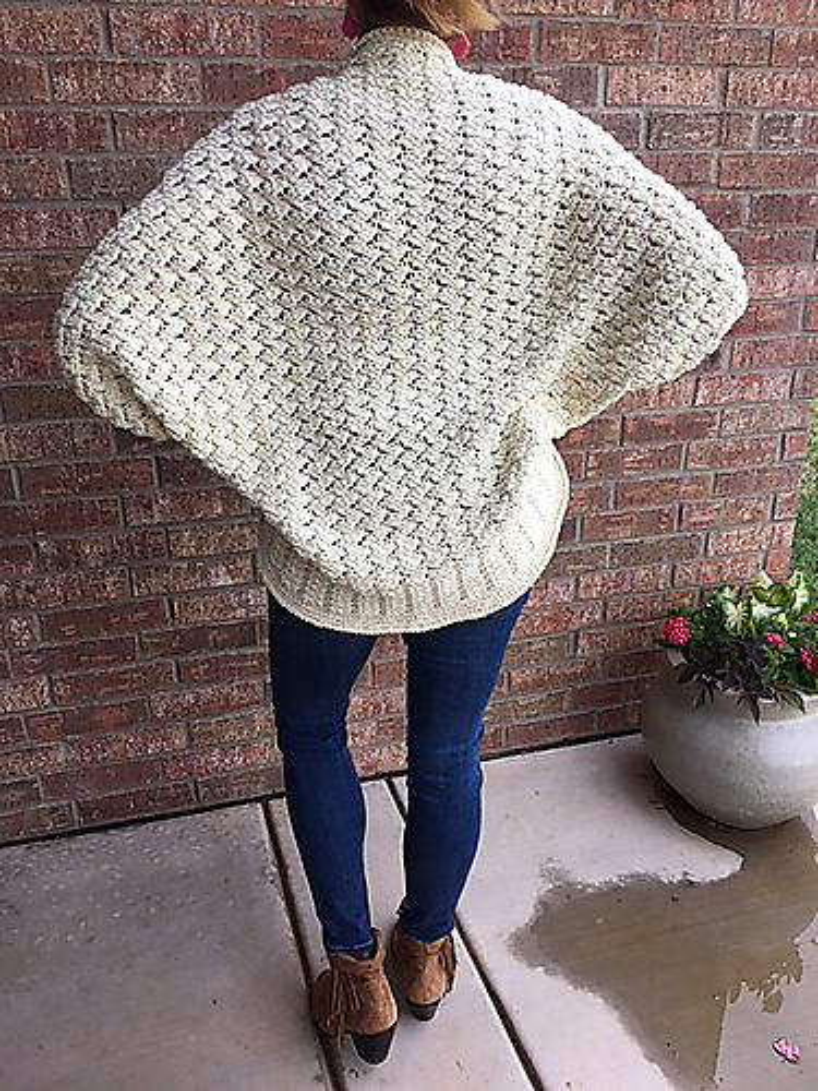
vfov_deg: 61.7
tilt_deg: -22.1
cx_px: 409
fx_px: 914
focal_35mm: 29
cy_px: 546
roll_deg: -1.0
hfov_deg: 48.2
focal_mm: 4.15
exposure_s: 1/304
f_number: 2.2
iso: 25
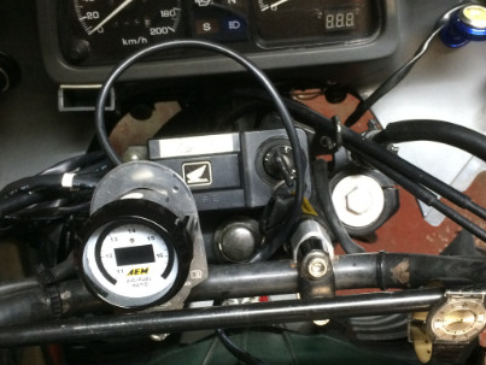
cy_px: 201
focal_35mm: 46
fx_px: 646
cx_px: 271
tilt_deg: -61.1
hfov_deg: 41.1
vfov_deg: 31.5
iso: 320
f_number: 2.2
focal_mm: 4.15
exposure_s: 1/17
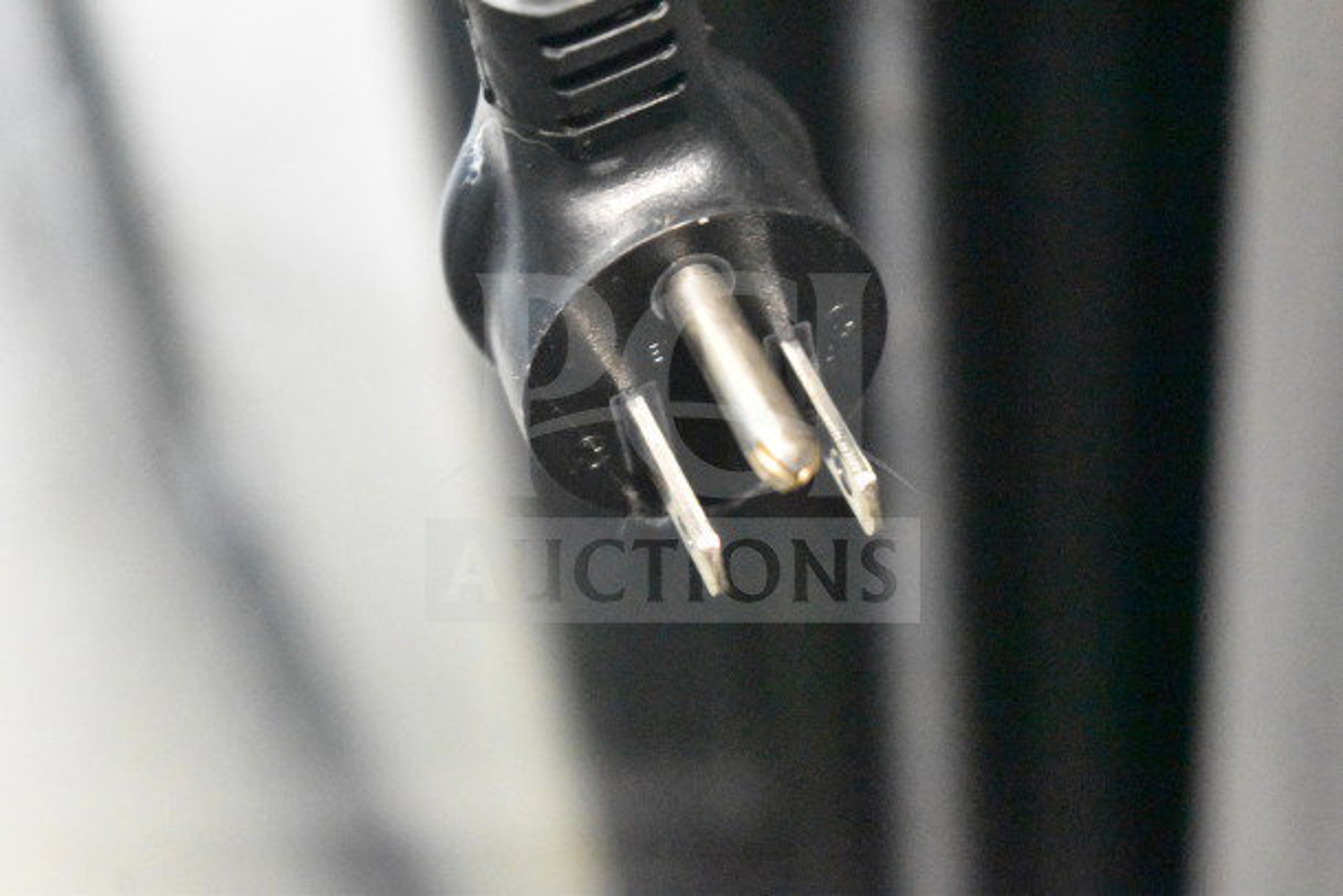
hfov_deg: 24.6
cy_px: 448
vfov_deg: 16.6
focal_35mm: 82
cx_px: 672
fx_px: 3078
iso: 25600
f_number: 5.6
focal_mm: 55
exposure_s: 1/80
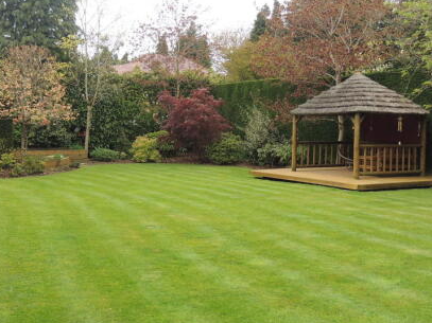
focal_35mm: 43
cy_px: 150
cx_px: 183
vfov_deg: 33.6
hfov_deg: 43.7
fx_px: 536
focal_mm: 5.3
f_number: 3.1
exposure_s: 1/320
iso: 100
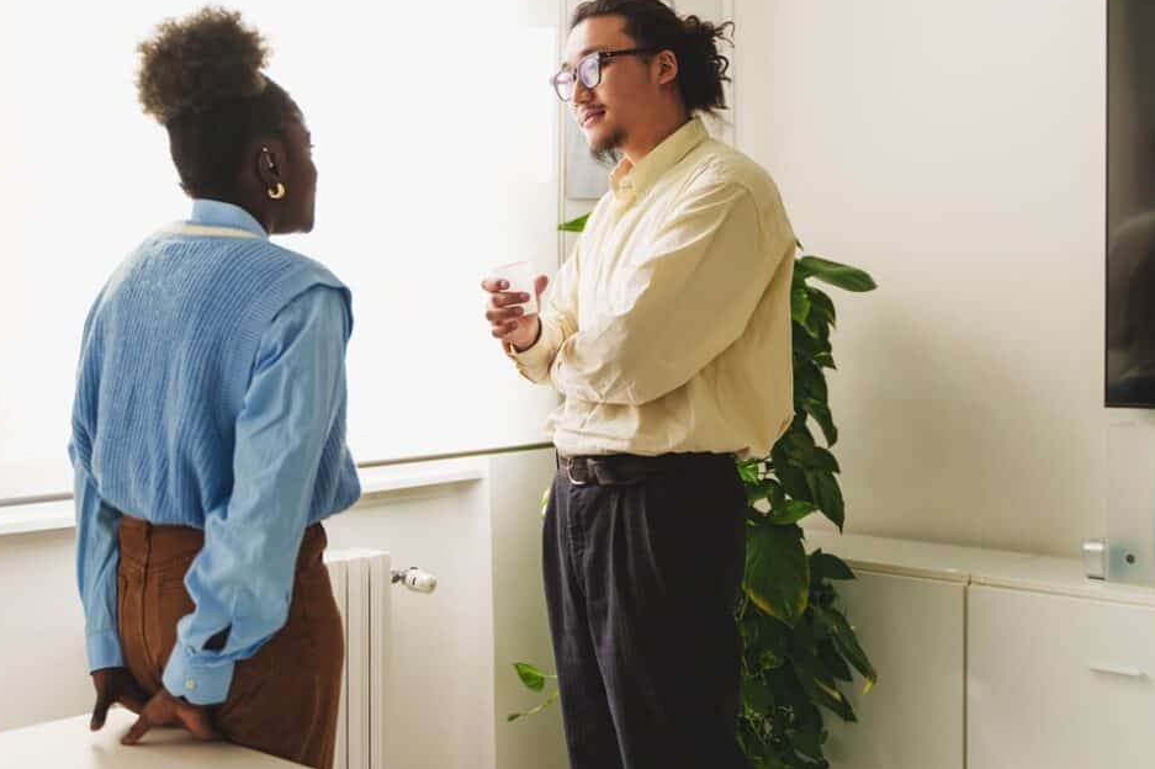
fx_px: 1507
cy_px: 386
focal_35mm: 47
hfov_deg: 41.9
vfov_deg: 28.6
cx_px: 537
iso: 800
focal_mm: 43
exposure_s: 1/320
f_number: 2.8
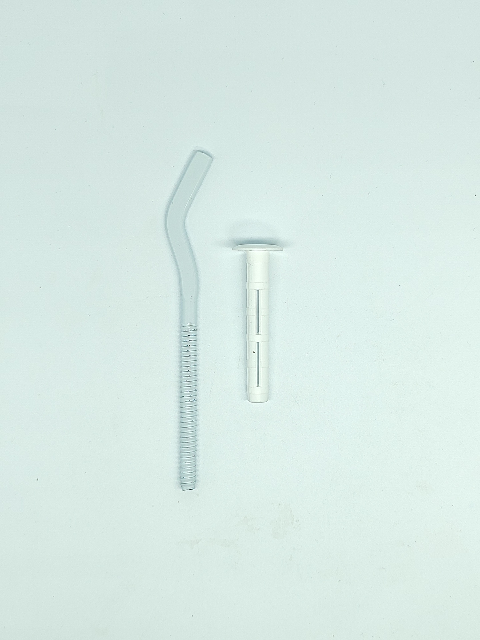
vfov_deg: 71.6
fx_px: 444
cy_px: 320
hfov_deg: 56.8
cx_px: 240
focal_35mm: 24
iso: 160
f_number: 1.89
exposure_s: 1/200
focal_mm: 5.89
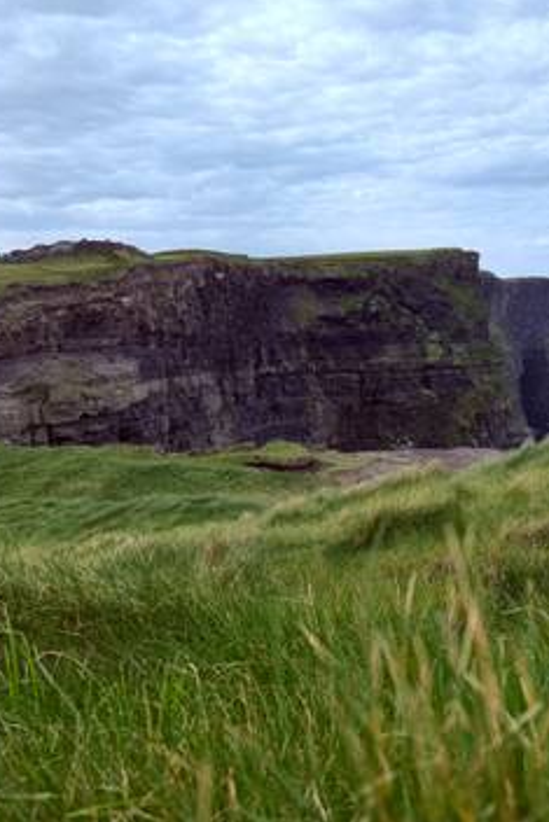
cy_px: 406
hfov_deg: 37.3
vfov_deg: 55.8
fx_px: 777
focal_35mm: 34
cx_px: 453
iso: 80
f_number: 1.78
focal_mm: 6.76
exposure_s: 1/2703
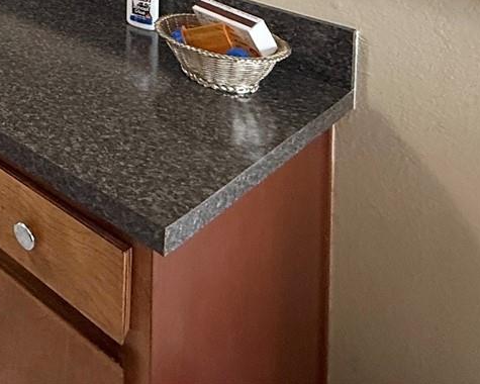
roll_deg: -1.0
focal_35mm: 46
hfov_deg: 30.0
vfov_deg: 24.1
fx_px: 653
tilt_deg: -0.9
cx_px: -178
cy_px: -220
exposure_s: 1/60
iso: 200
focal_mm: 2.22
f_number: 2.2
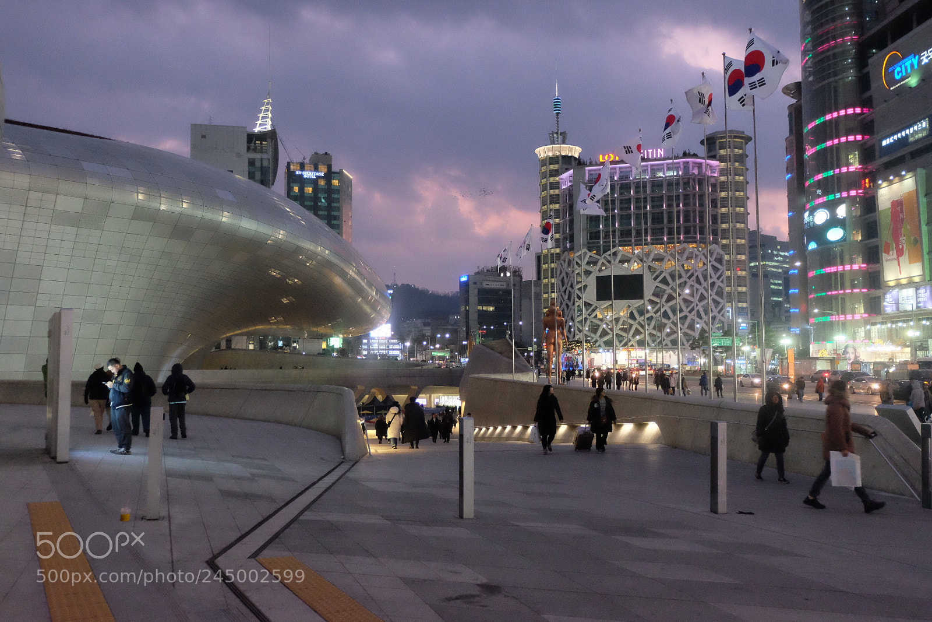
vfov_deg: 41.1
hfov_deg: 58.7
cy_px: 311
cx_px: 466
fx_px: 828
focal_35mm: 32
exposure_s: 1/60
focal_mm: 21.1
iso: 6400
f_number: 4
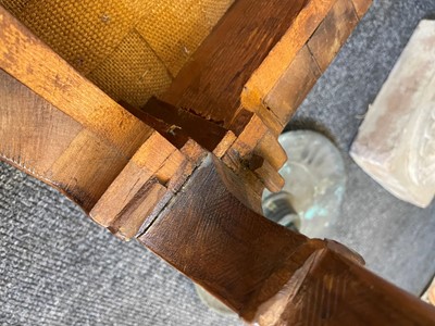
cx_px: 218
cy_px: 163
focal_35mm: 26
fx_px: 327
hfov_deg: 67.3
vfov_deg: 53.1
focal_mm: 5.1
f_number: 1.6
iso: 400
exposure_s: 1/50
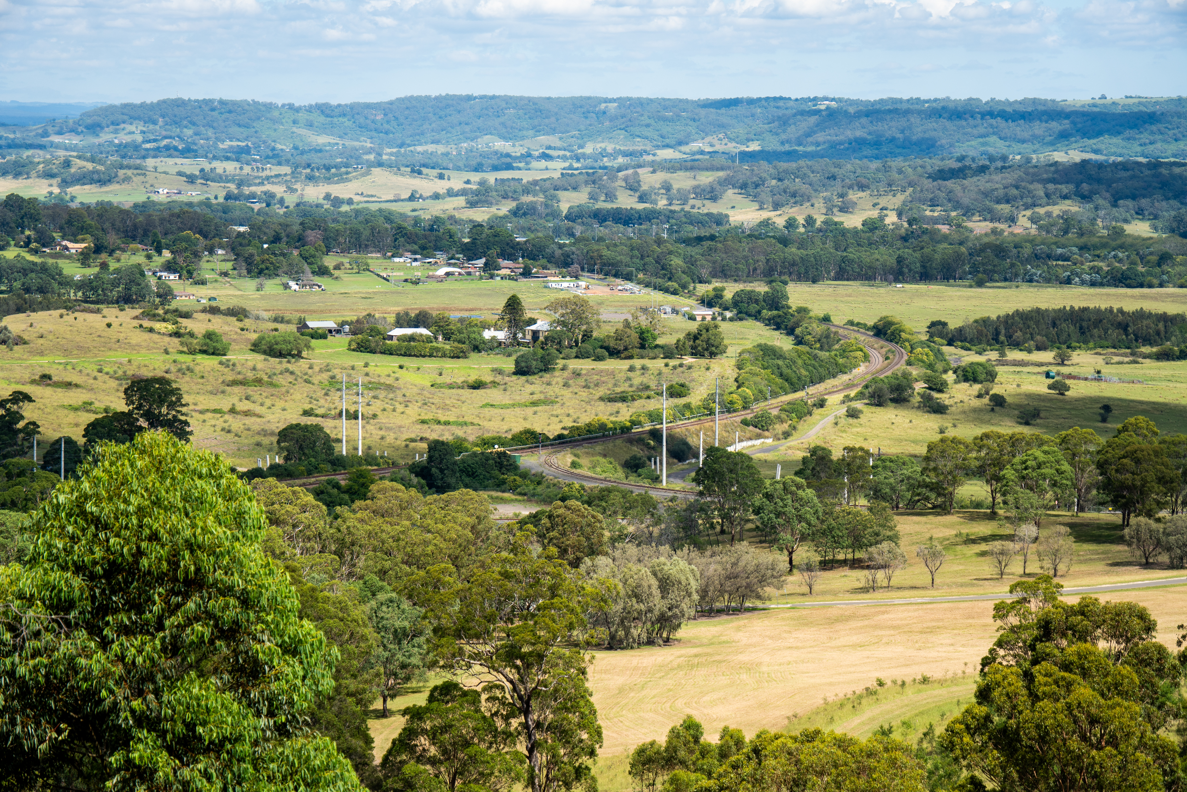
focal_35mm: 105
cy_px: 396
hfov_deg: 19.5
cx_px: 594
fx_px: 3462
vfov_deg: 13.0
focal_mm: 70
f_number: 5.6
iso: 100
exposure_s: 1/500
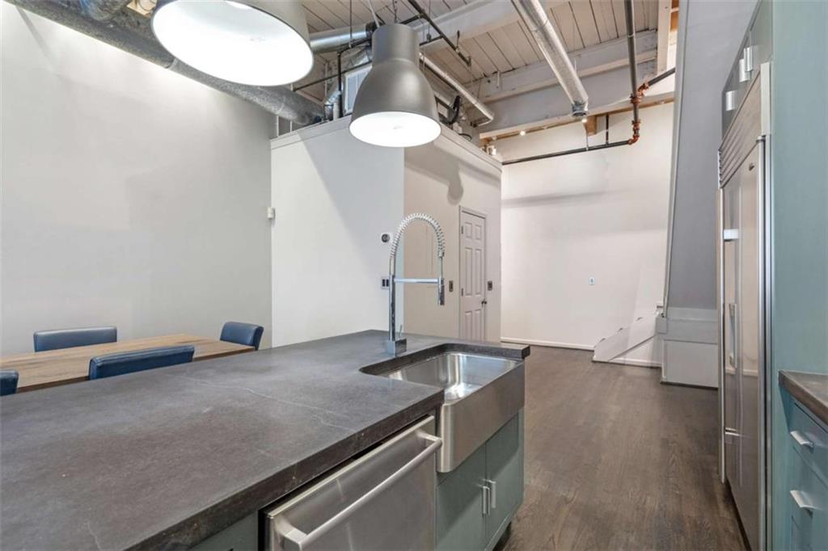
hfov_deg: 96.8
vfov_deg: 73.7
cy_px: 276
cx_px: 414
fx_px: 368
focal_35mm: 16
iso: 640
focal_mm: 16
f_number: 8
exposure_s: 1/13
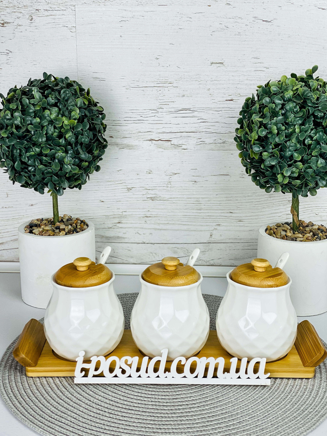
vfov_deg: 36.8
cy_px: 218
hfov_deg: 28.0
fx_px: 655
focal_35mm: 52
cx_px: 164
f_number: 2
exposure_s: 1/246
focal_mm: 6
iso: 20
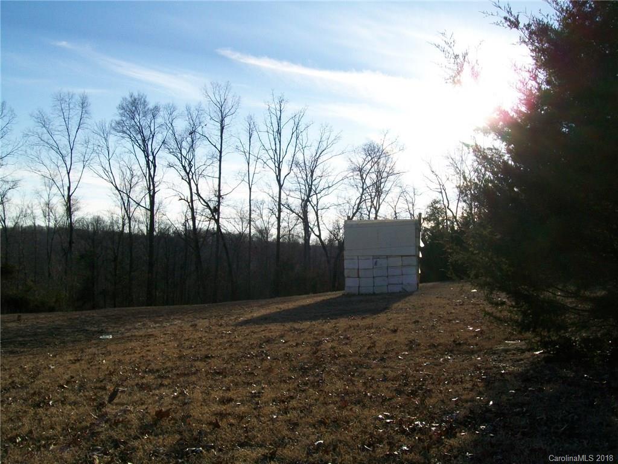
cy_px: 232
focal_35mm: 36
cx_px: 309
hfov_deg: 51.4
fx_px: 643
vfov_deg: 39.7
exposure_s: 1/400
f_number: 4.8
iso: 64
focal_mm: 6
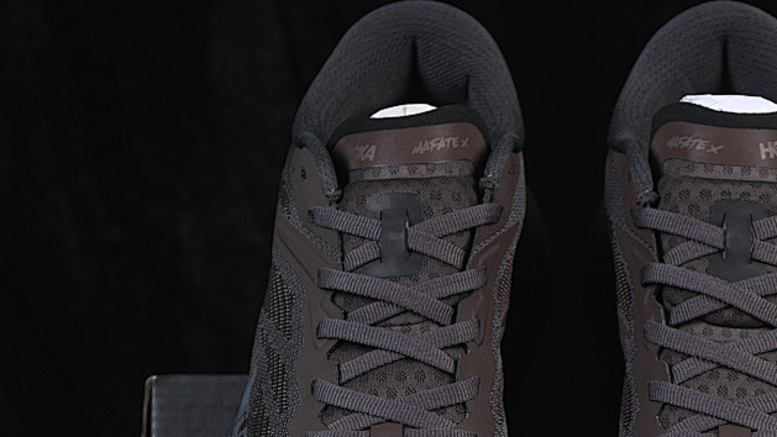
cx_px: 588
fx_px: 2782
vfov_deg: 8.9
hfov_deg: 15.8
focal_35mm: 135
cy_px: 425
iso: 160
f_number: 6.3
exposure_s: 1/60
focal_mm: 50
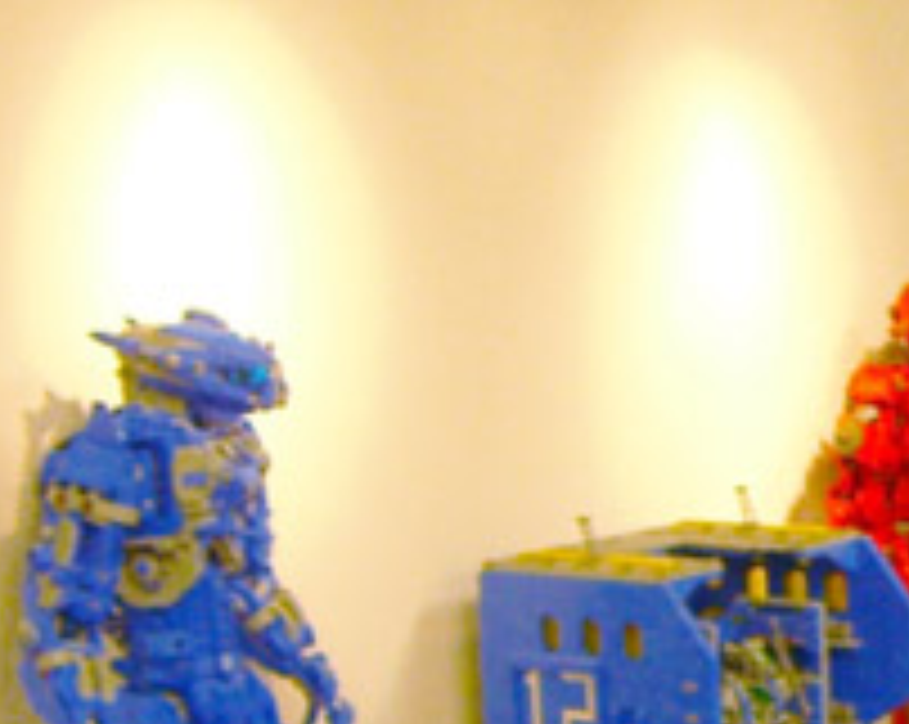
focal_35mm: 147
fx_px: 3949
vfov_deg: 10.4
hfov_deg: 12.9
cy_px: 589
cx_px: 1022
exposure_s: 1/50
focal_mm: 7.9
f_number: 2.8
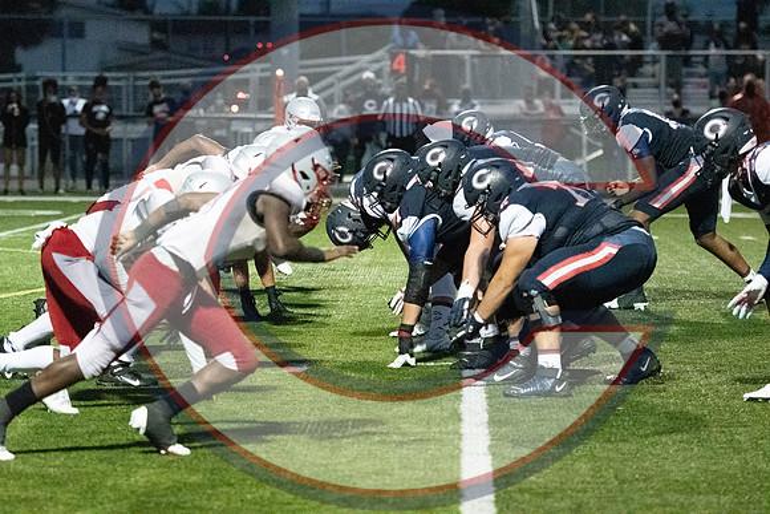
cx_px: 385
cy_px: 257
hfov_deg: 12.2
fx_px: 3594
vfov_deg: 8.2
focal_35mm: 168
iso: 36000
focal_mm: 112
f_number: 2.8
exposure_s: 1/3200
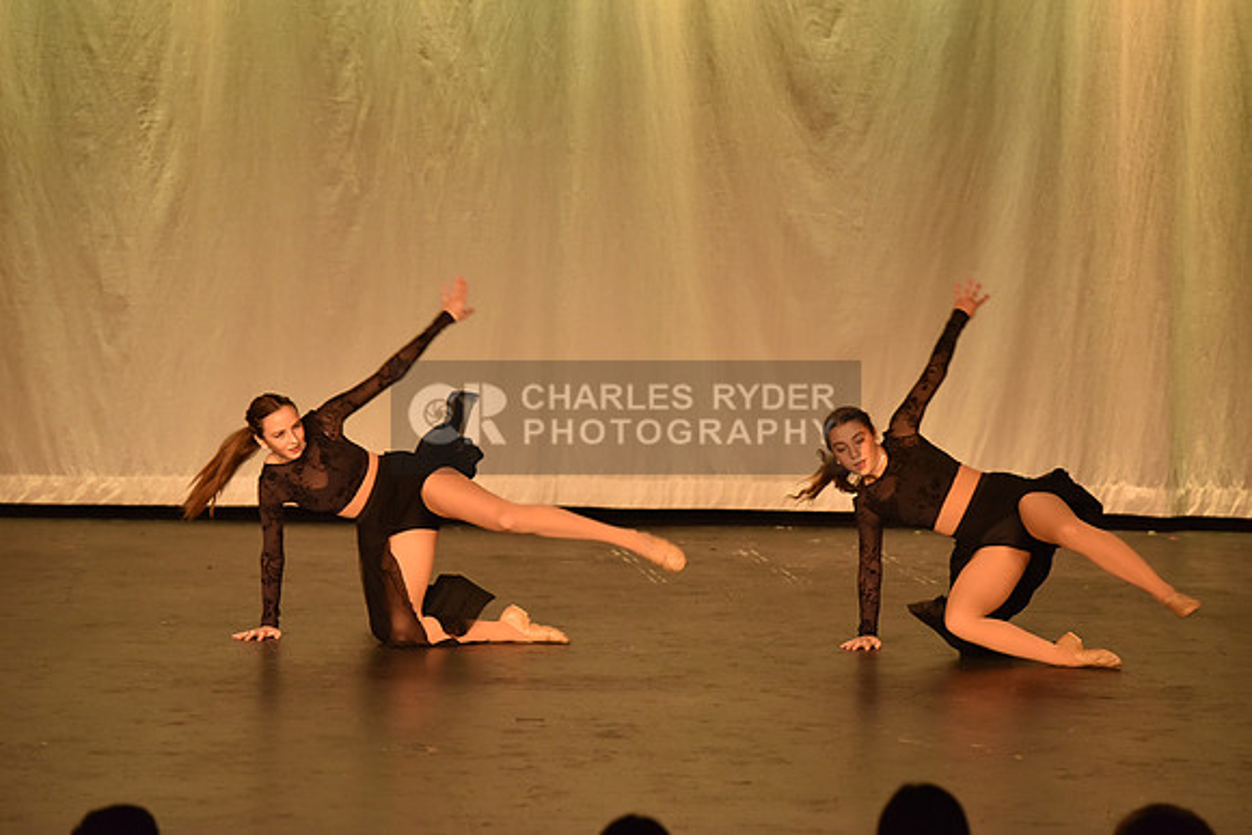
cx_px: 626
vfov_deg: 8.1
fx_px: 5913
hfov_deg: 12.1
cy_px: 418
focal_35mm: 170
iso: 2000
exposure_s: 1/250
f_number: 4.5
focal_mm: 170
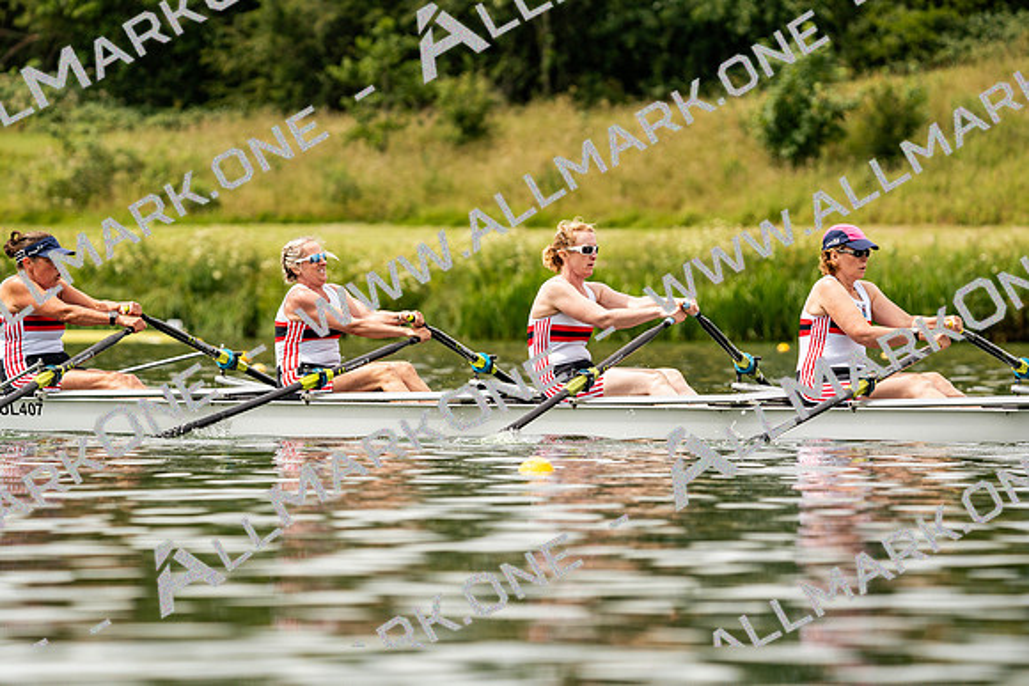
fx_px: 9263
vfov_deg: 4.2
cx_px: 514
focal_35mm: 324
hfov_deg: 6.4
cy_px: 343
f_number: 6.3
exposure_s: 1/2000
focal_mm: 324
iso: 250
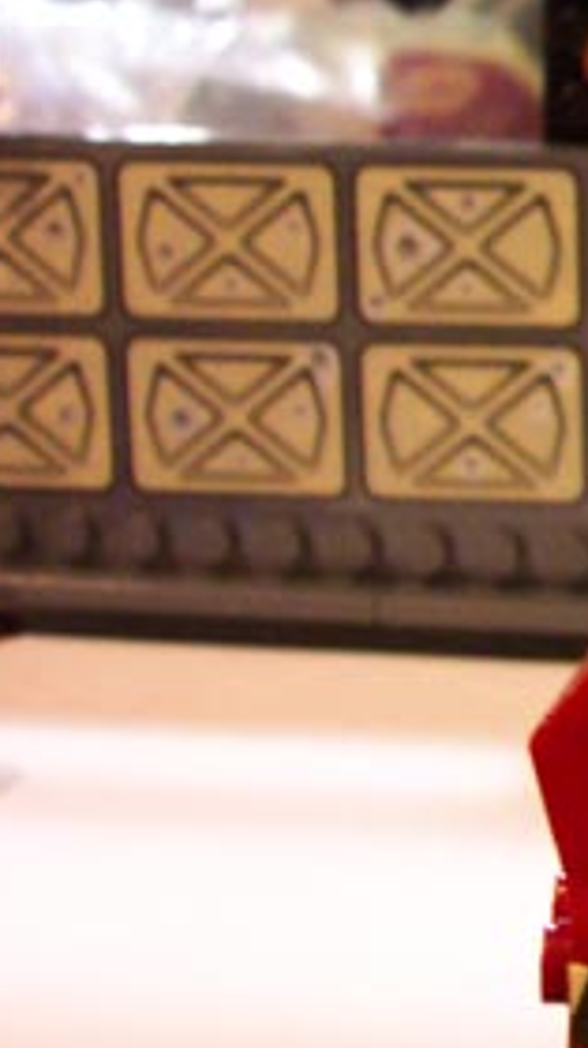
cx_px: 1300
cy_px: 266
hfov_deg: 10.2
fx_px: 2973
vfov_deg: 19.9
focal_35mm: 107
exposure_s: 1/8
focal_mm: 7.5
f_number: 2.8
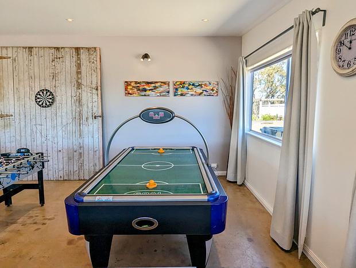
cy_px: 134
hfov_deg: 94.4
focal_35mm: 16
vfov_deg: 78.3
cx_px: 178
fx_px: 165
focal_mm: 2.35
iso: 65
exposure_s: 1/387
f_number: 2.2
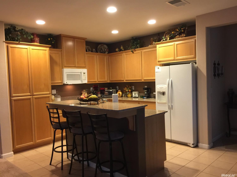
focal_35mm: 29
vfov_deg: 48.2
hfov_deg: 61.7
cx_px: 118
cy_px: 88
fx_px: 198
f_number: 2.2
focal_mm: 4.15
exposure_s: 1/10
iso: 100
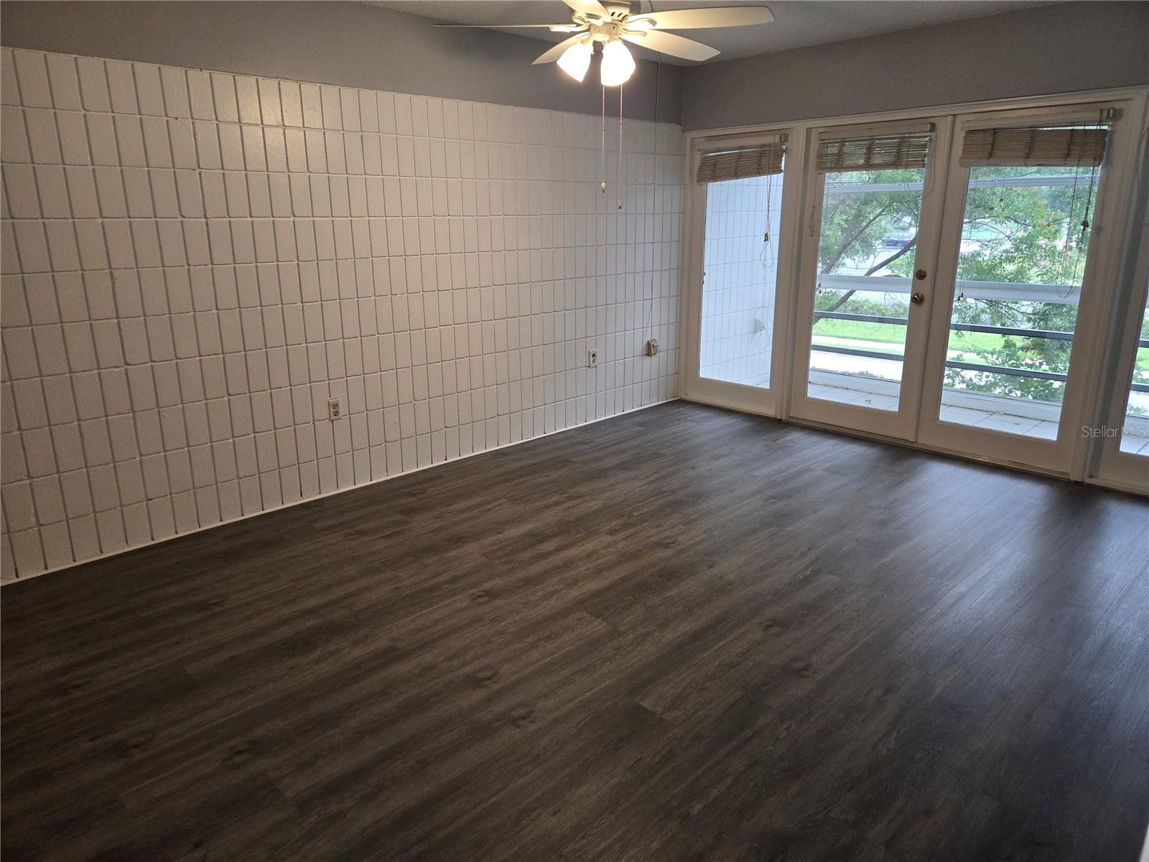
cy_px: 431
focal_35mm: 23
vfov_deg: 58.9
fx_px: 763
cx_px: 574
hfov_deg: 73.9
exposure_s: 1/60
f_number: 1.8
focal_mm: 5.4
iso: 100
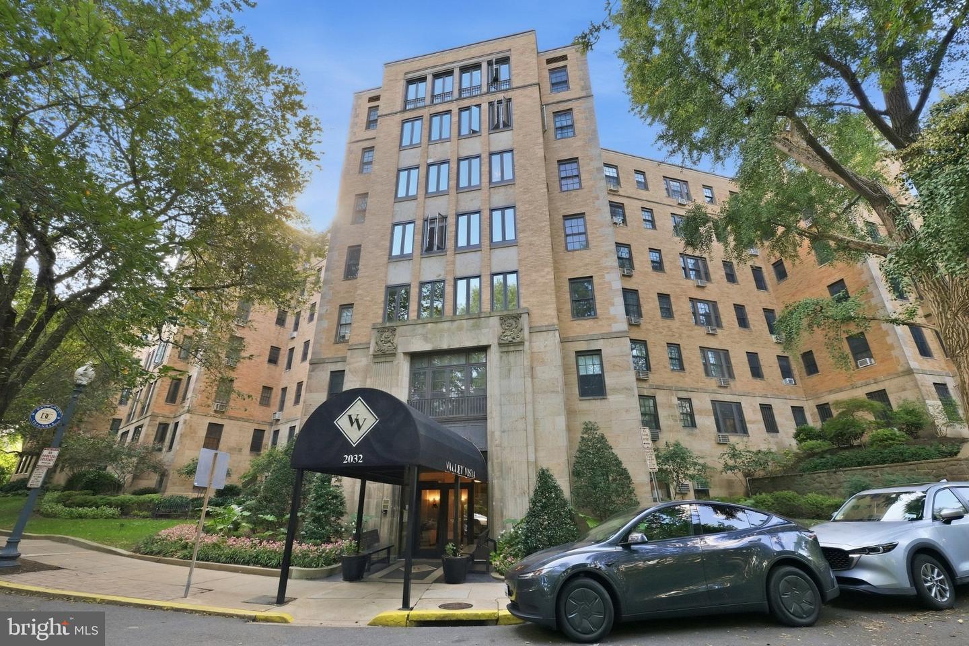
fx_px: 440
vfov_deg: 72.6
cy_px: 323
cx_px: 484
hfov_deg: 95.5
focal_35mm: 16
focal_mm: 10.9
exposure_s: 1/50
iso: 250
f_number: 9
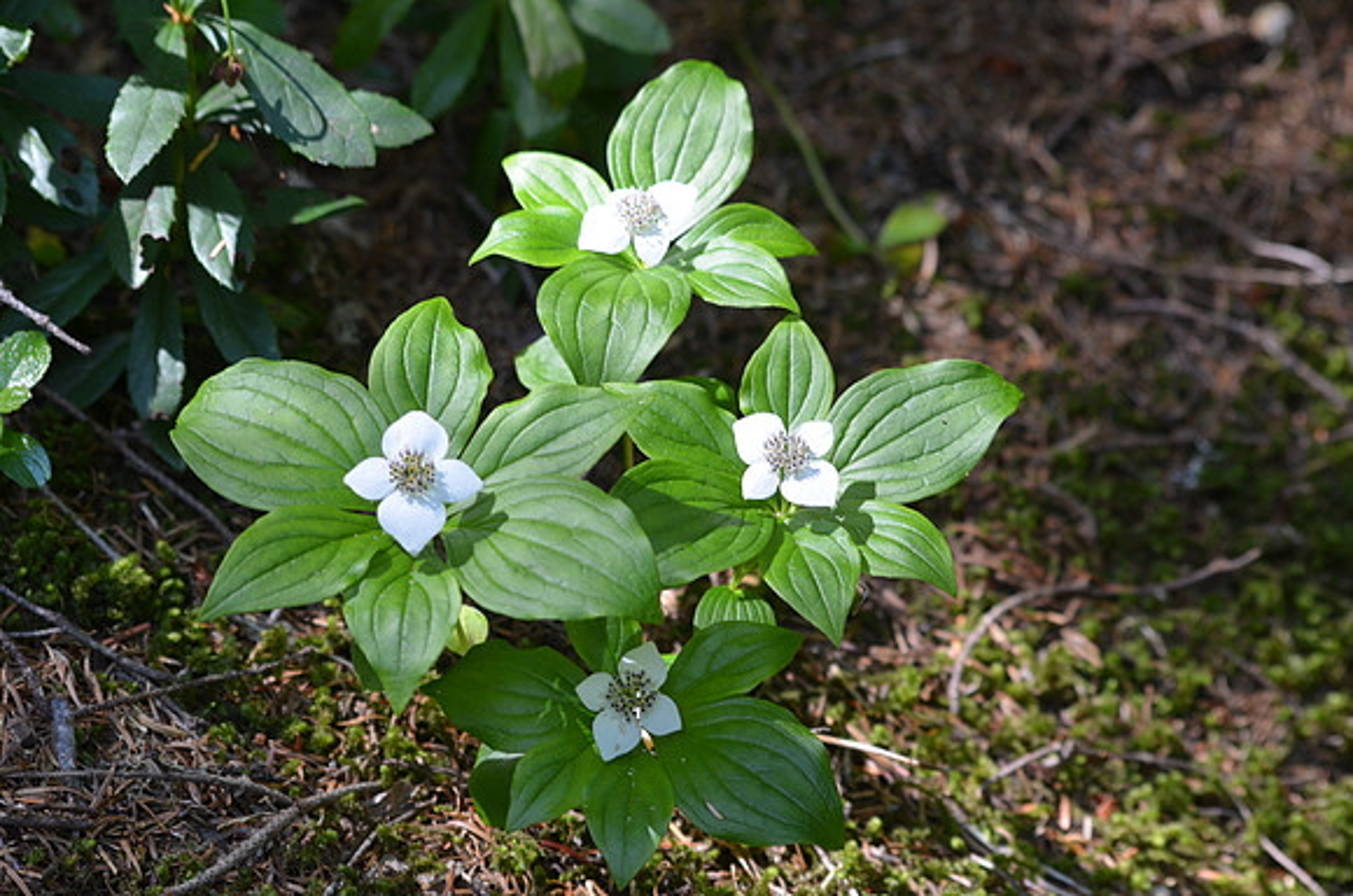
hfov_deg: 13.7
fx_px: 5625
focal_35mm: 150
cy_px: 448
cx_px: 676
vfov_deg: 9.1
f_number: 5.6
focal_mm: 100
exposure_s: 1/125
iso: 560
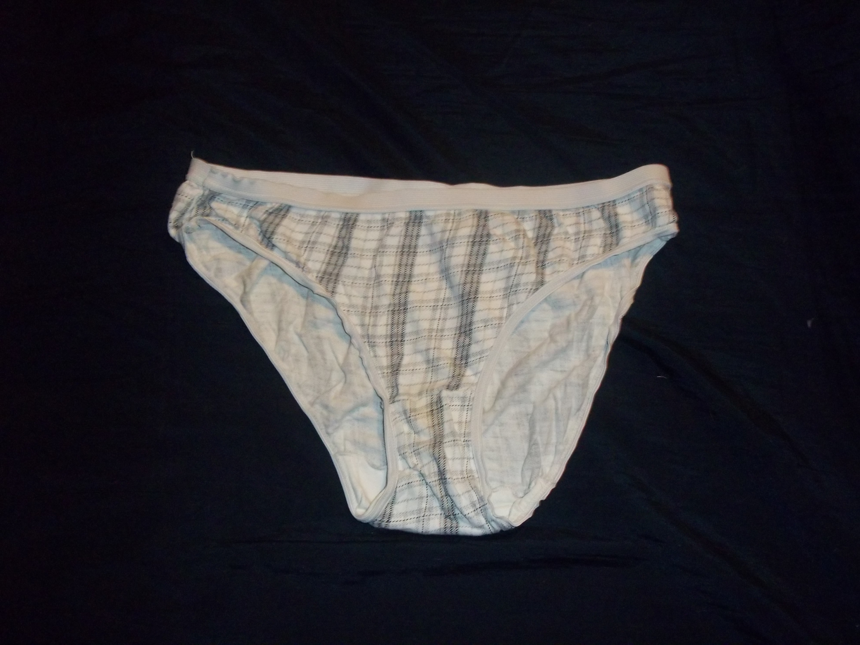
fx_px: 894
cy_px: 322
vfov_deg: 39.7
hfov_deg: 51.4
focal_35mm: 36
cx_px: 430
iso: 320
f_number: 3.1
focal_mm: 6.5
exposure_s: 1/30
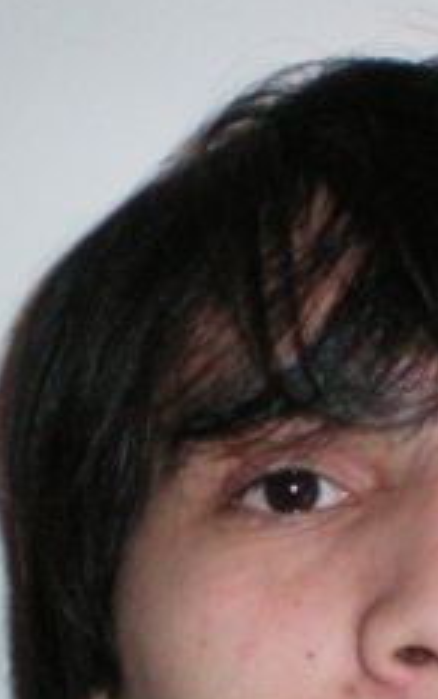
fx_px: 2154
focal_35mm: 113
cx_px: 418
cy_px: 648
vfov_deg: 18.1
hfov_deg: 11.5
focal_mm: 6.3
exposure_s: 1/60
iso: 400
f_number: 3.1
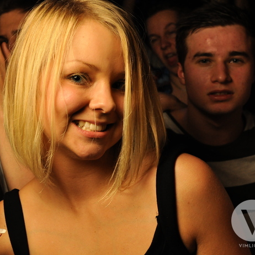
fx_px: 450
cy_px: 127
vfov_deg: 31.6
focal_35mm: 54
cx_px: 92
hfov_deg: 31.5
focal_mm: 28
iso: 800
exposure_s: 1/125
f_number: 6.3
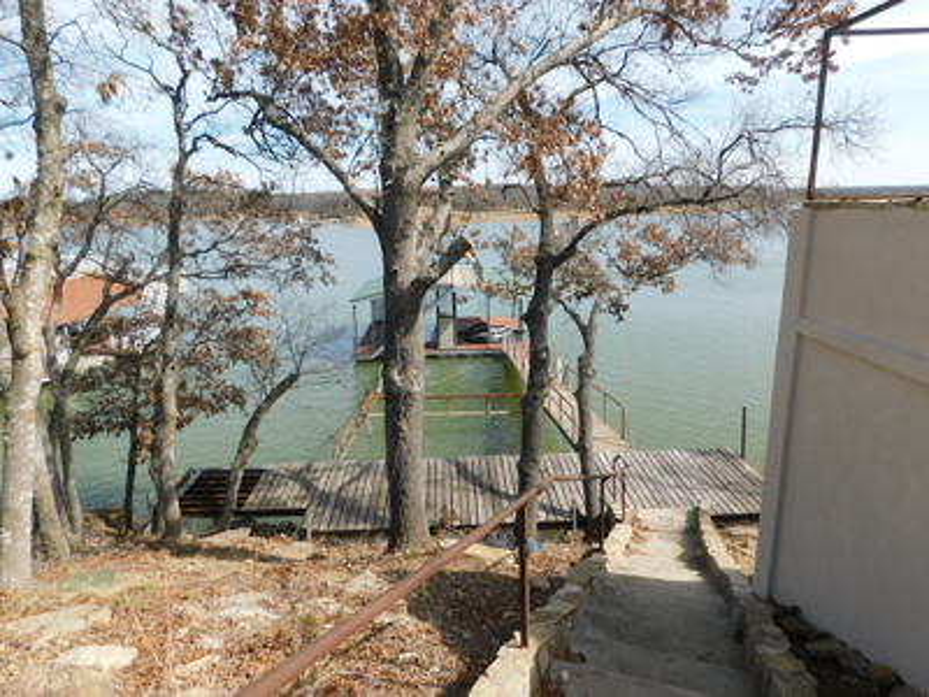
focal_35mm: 23
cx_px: 464
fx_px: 617
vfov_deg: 58.9
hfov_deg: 73.9
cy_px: 348
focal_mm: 4
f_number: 3
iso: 125
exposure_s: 1/1250
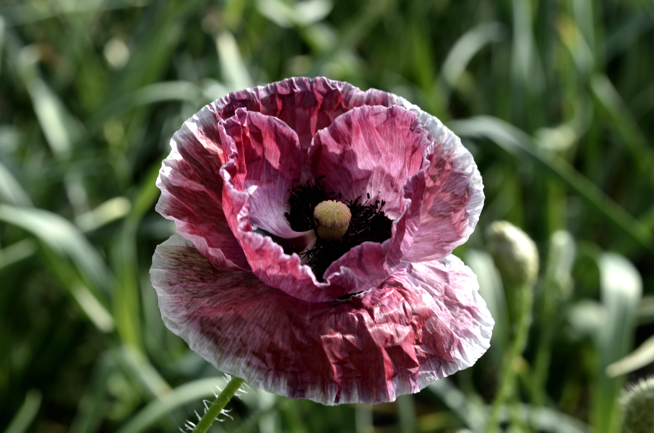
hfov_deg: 27.0
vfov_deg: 18.1
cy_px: 216
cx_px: 327
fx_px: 1360
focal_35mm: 75
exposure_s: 1/80
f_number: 8
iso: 100
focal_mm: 50
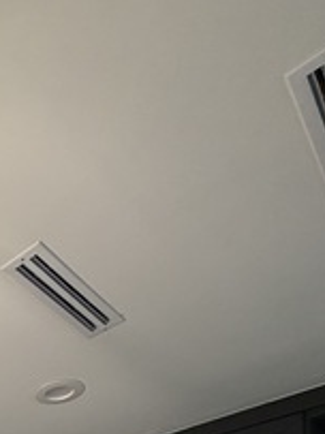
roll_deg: -0.6
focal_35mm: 46
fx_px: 576
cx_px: -120
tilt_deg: +3.3
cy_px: 657
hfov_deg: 25.9
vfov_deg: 27.6
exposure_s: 1/60
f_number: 2.2
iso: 200
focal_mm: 2.22
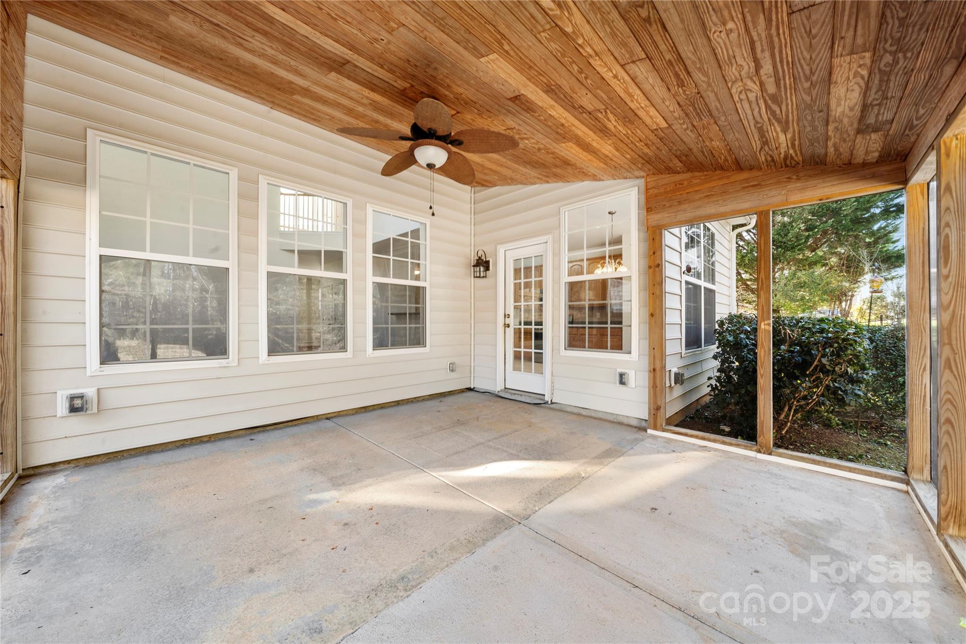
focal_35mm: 12
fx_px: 322
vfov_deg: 90.0
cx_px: 483
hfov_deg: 112.6
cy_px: 322
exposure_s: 1
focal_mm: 12
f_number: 13
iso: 100
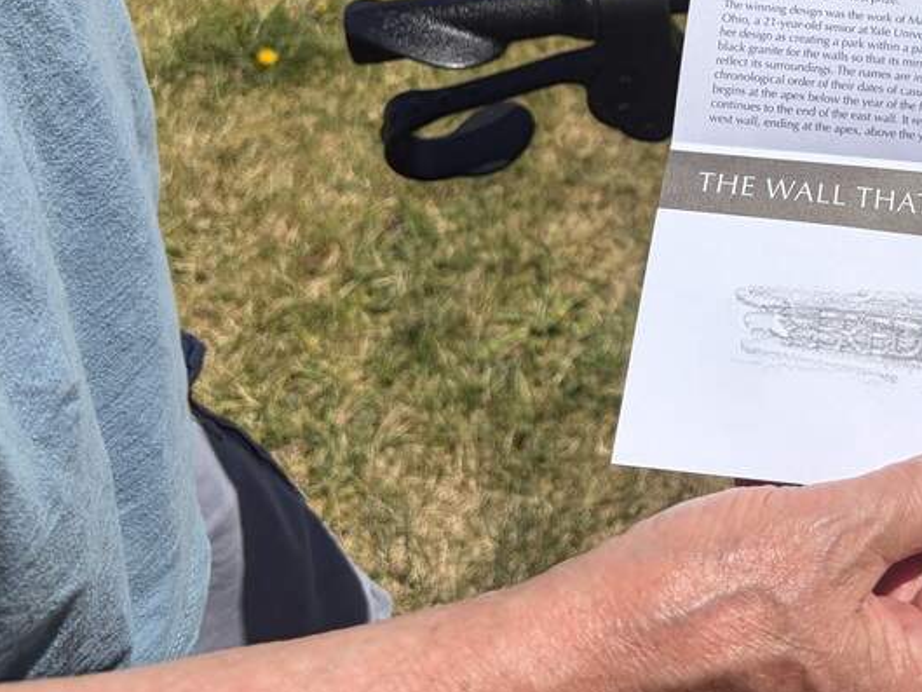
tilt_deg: -36.4
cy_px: -19
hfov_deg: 29.8
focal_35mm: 59
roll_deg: +1.5
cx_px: 981
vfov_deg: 23.6
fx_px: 1572
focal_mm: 5.96
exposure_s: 1/10101
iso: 50
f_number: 1.6
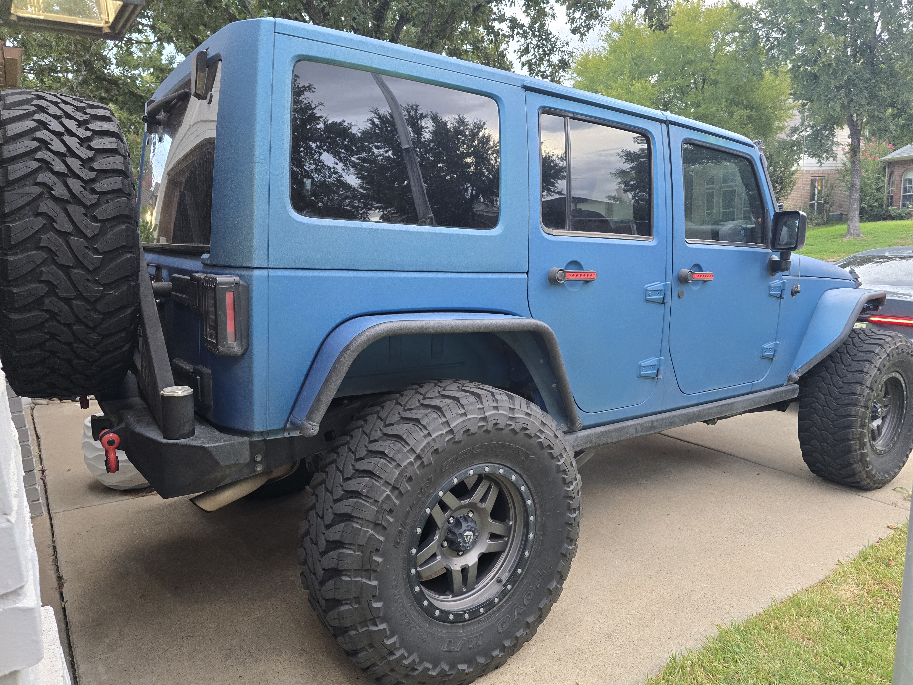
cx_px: 456
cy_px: 342
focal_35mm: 23
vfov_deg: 58.9
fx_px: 607
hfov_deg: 73.9
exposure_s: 1/120
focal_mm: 6.3
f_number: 1.7
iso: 500
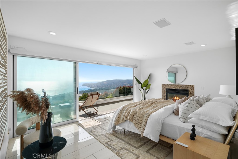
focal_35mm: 16
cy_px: 80
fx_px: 106
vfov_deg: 73.8
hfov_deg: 96.7
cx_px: 119
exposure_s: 1/15
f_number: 9
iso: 64
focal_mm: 16
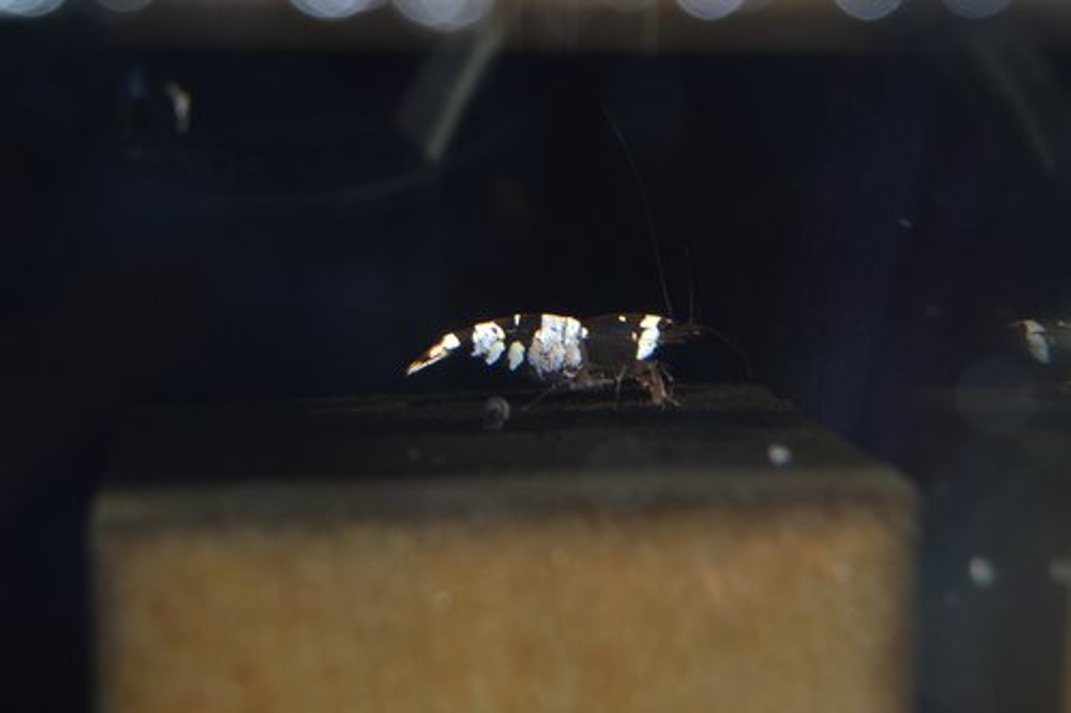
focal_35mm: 82
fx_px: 2453
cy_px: 356
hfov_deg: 24.6
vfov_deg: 16.5
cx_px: 536
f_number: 8
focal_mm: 55
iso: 100
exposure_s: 1/60
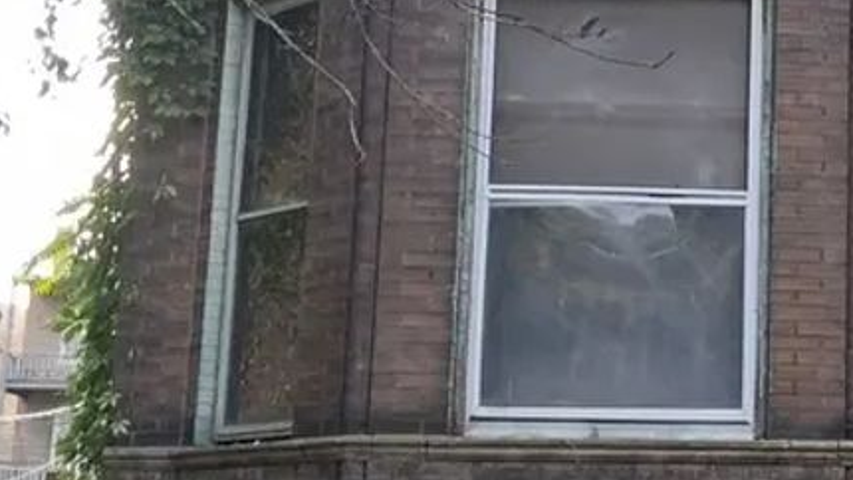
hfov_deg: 22.9
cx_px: 821
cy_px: 158
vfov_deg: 13.4
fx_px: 2036
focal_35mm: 90
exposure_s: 1/120
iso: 25
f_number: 1.8
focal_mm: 3.98
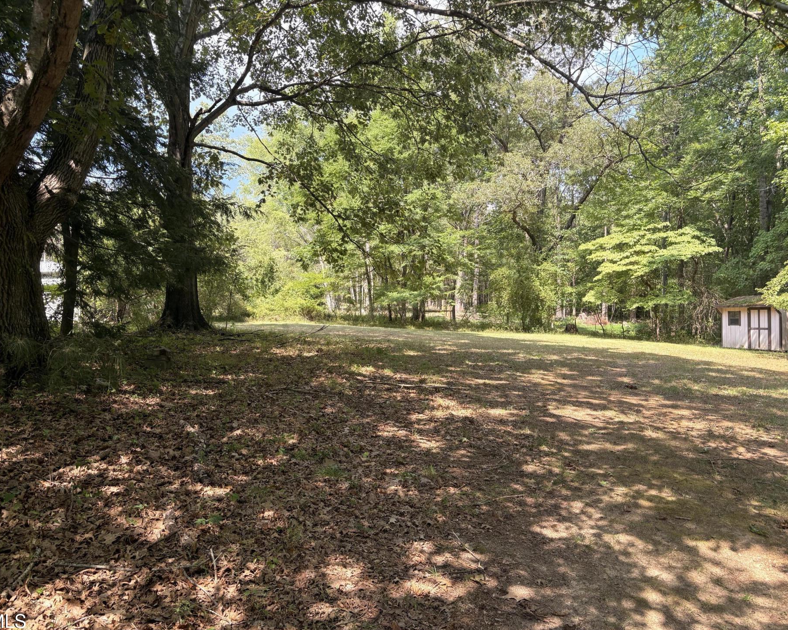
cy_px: 325
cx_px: 408
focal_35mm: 28
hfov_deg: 62.2
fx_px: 653
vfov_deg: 51.5
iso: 50
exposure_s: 1/409
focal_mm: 5.96
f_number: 1.6
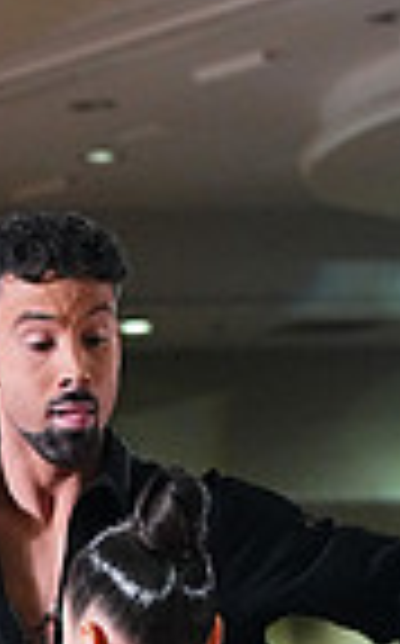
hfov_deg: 3.4
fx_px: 6648
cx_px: 407
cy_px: 1162
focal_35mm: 380
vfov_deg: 5.4
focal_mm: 92
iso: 8000
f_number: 5.6
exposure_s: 1/400
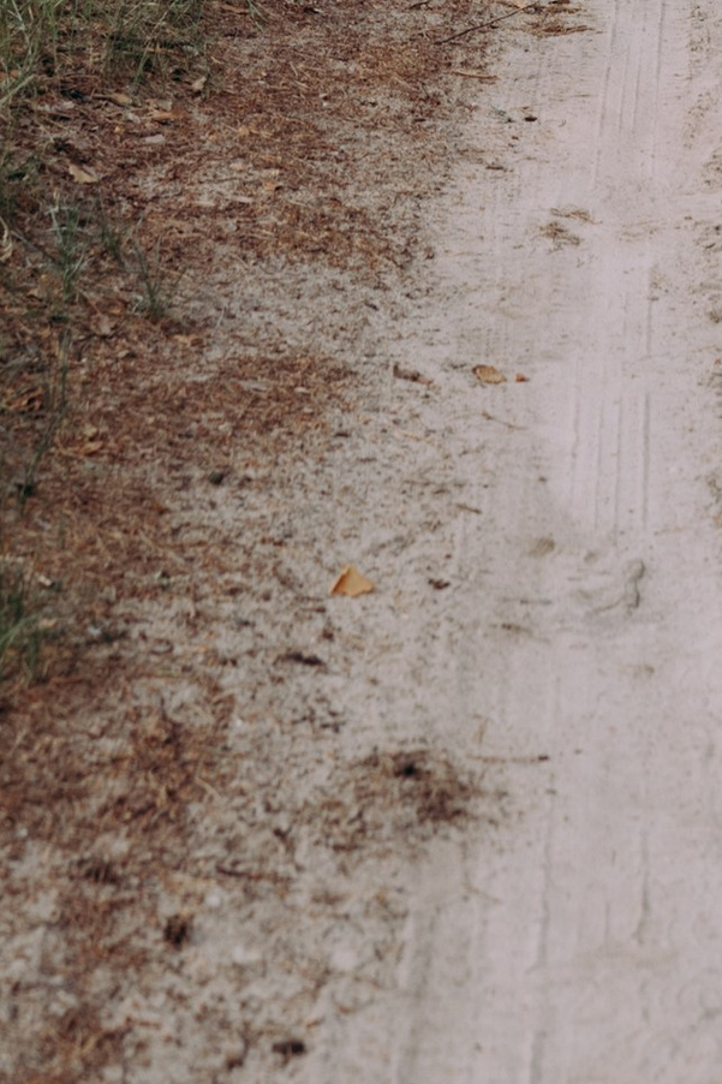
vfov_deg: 13.1
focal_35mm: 149
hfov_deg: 9.1
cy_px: -459
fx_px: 4484
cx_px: 717
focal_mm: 35
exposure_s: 1/160
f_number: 4.5
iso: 320
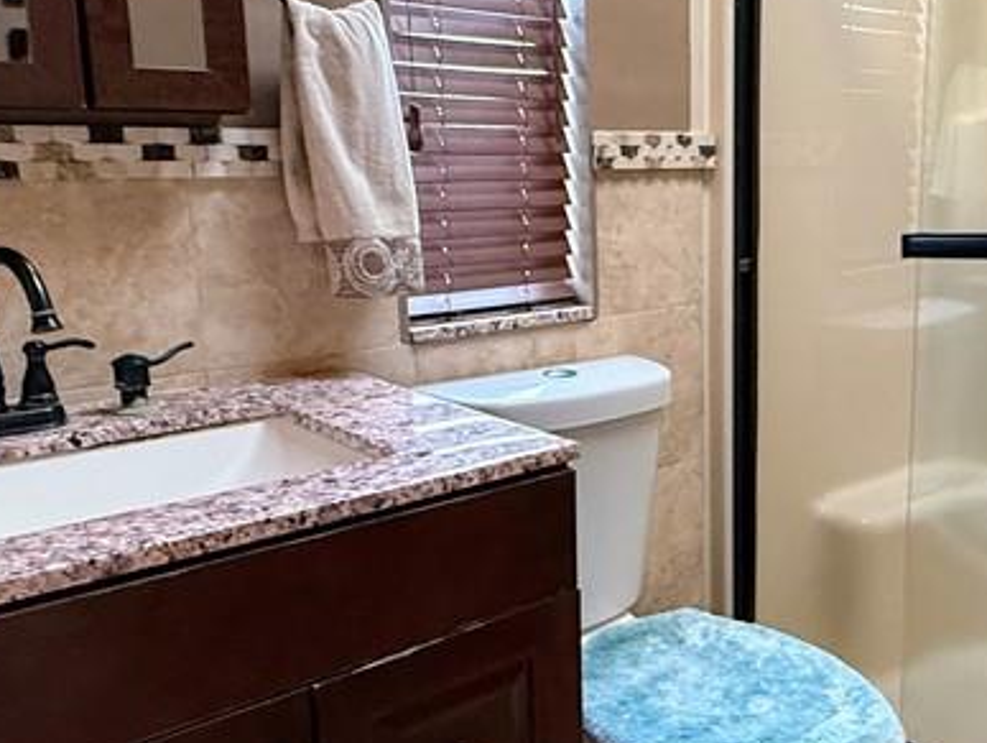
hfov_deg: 48.8
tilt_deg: -12.2
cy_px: 370
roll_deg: +0.4
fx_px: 1056
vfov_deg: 38.7
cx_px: 699
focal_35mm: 37
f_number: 2.2
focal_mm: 2.22
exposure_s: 1/60
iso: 640
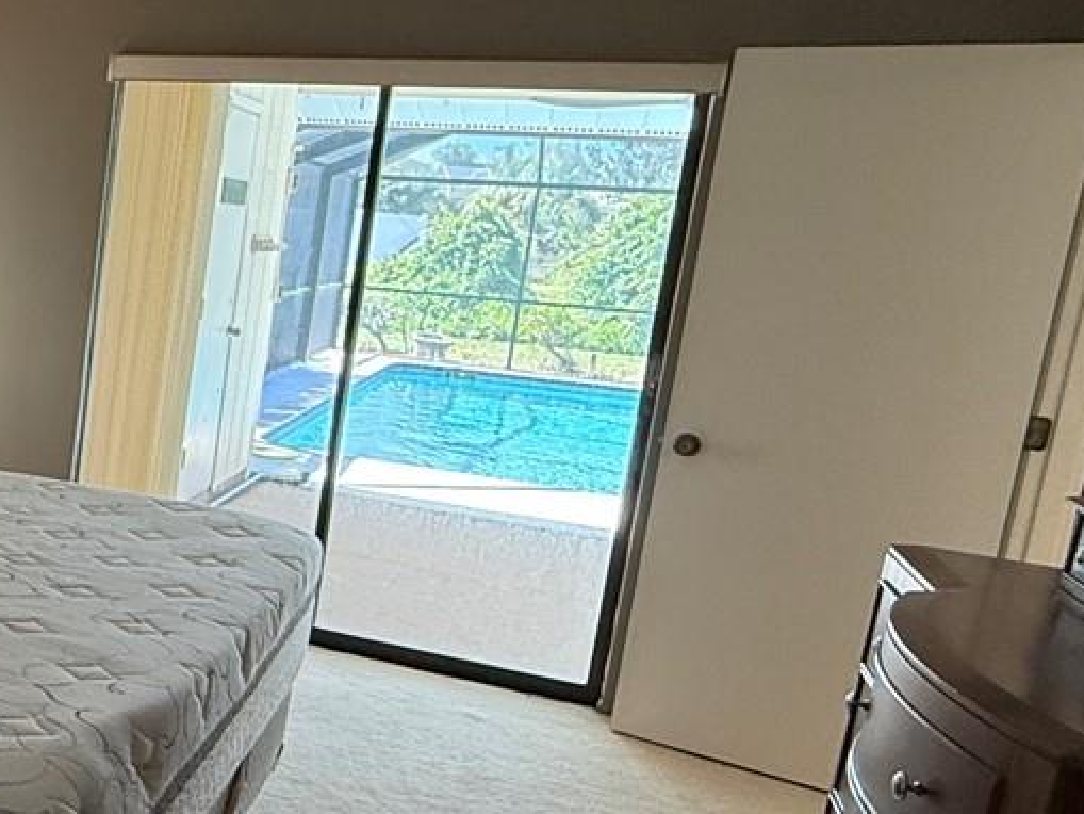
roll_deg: -4.4
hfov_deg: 34.2
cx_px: -230
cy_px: 422
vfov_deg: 32.9
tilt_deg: -8.6
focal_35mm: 44
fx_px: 1378
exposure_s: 1/120
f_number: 2.2
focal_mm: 2.22
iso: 200
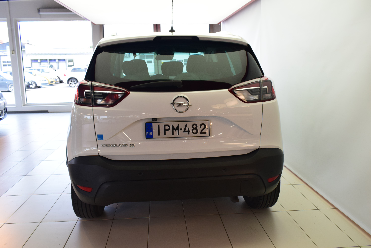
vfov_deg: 41.8
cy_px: 124
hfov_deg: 59.5
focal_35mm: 32
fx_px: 325
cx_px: 186
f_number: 6.3
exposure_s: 1/160
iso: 1600
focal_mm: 21
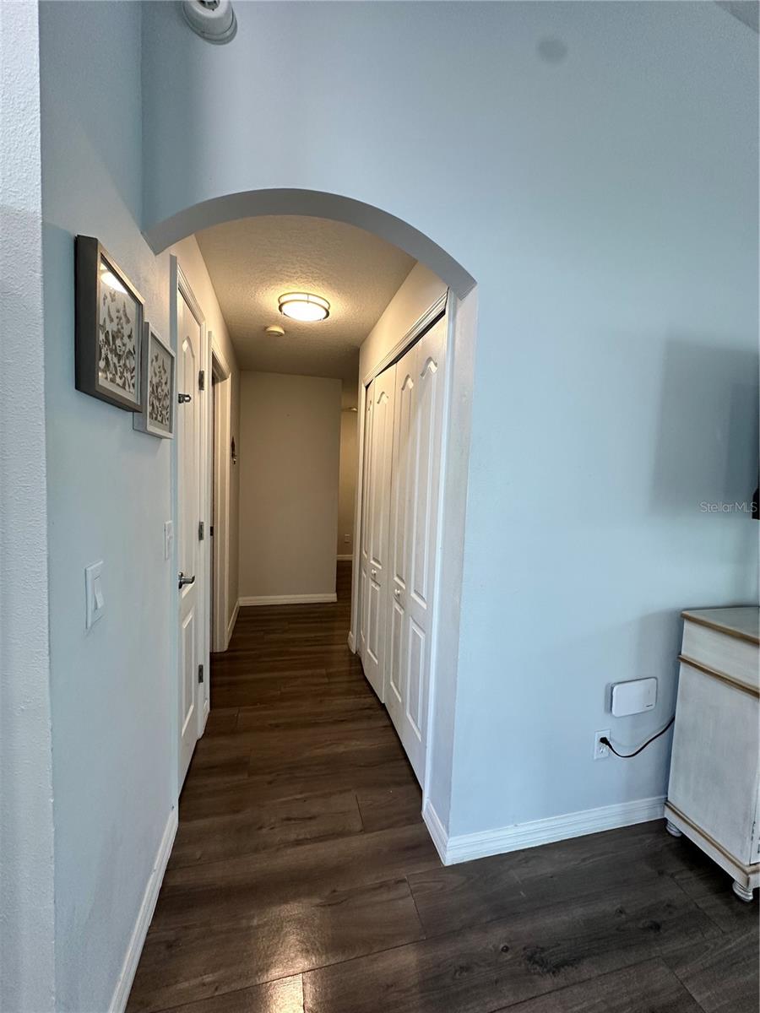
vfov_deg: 102.1
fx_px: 410
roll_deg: -1.5
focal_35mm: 14
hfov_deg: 85.7
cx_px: 380
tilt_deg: -3.4
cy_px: 506
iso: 200
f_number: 2.2
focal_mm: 2.22
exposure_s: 1/120
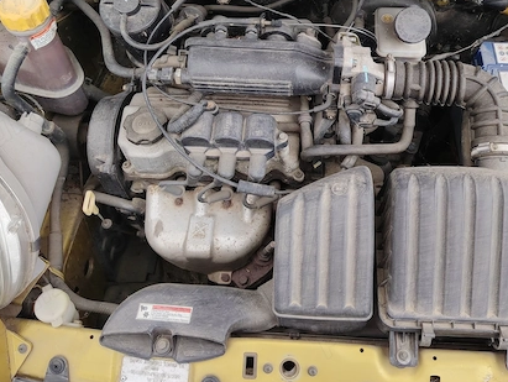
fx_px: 514
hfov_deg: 52.2
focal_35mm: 35
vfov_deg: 40.0
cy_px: 114
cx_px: 307
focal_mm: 5.25
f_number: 1.75
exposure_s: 1/121
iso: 100
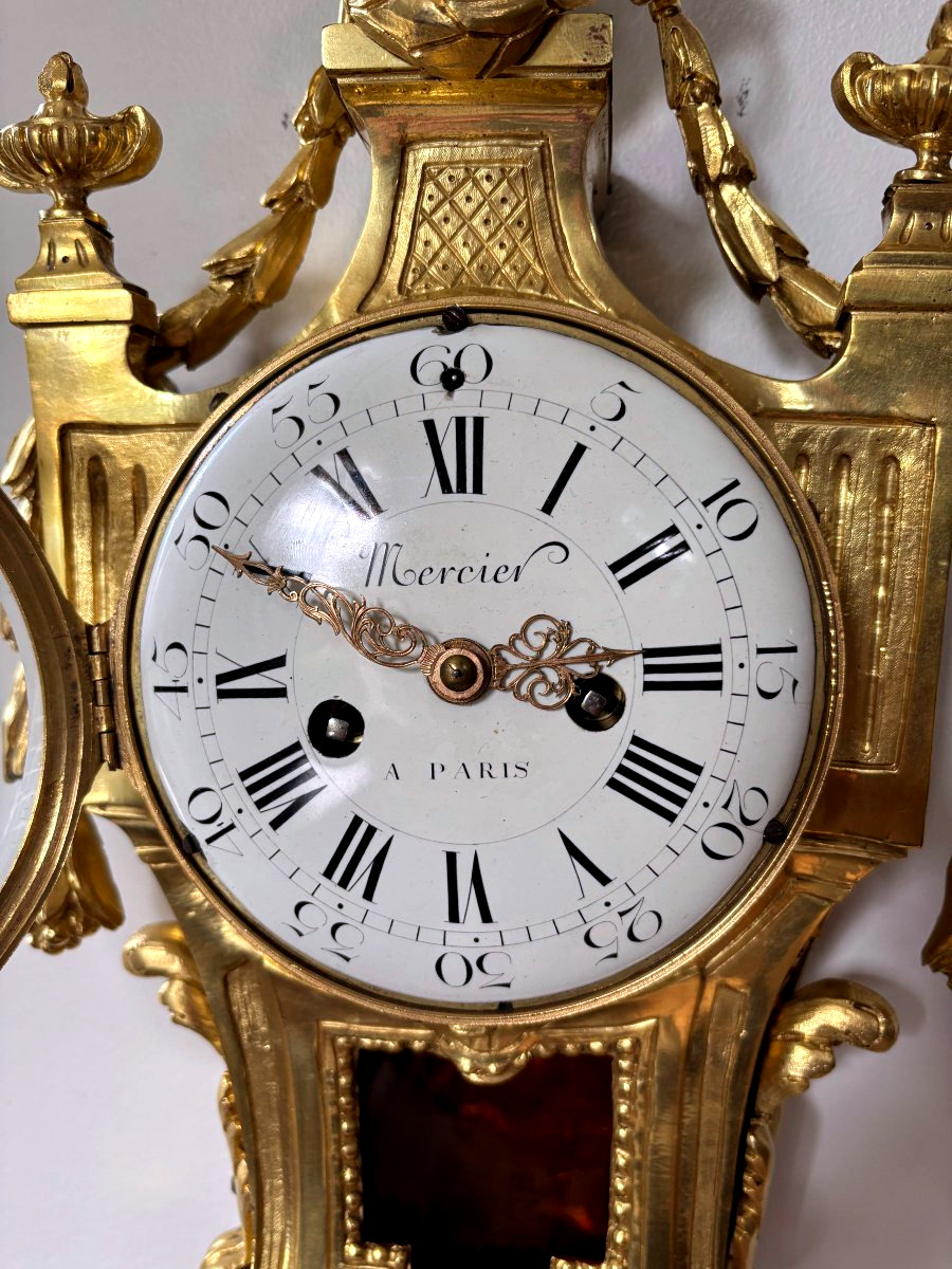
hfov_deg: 53.1
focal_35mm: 26
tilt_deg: -2.9
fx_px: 953
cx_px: 476
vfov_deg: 67.3
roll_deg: -0.6
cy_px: 634
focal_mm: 5.96
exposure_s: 1/121
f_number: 1.6
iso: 125
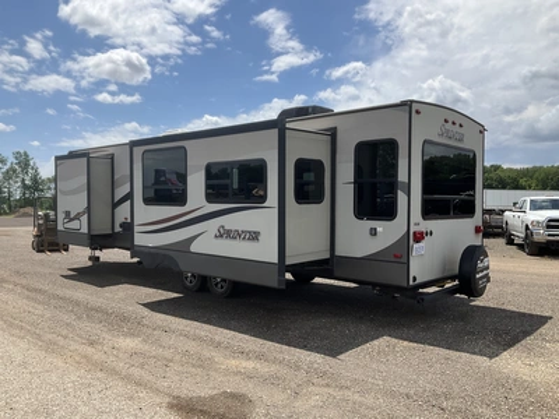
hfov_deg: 61.7
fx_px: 468
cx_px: 280
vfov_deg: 48.2
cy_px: 210
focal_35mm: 29
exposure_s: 1/2667
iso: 25
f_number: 1.8
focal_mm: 3
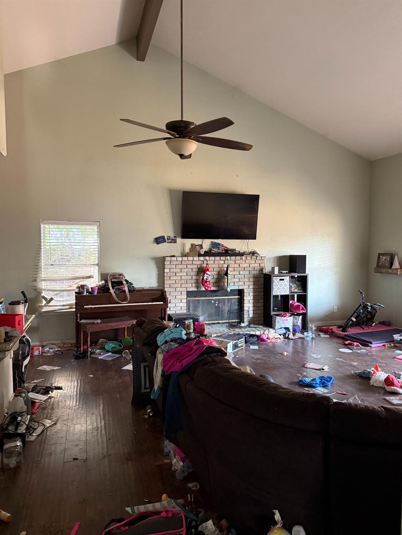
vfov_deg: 71.6
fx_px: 371
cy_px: 268
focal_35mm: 24
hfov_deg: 56.8
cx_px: 201
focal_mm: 6.76
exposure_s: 1/40
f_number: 1.78
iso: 800
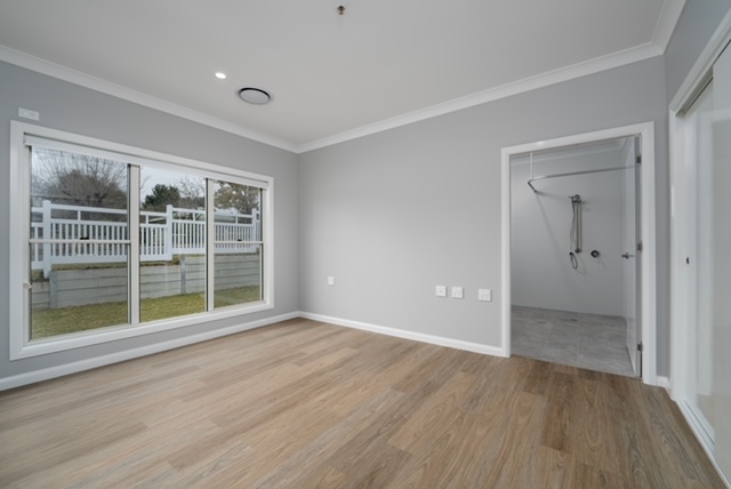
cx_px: 366
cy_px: 244
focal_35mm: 14
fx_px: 285
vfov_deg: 81.3
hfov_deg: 104.2
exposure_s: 1/500
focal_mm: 14
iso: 320
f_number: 6.3
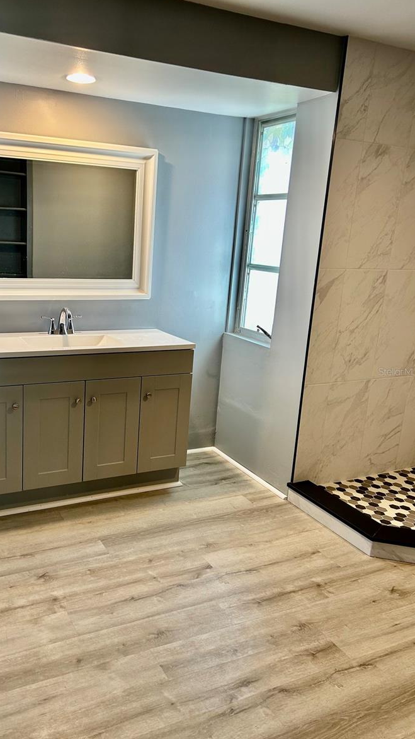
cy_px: 371
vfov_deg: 66.1
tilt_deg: -14.9
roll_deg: -2.4
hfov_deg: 39.7
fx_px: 567
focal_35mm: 29
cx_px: 140
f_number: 1.5
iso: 80
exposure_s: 1/120
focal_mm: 5.7
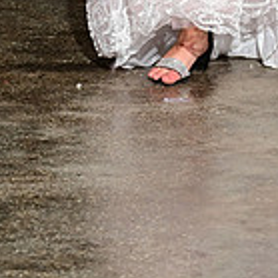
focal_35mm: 325
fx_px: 2953
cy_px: -290
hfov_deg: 5.4
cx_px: 192
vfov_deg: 5.3
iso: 1000
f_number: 6.3
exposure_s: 1/125
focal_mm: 92
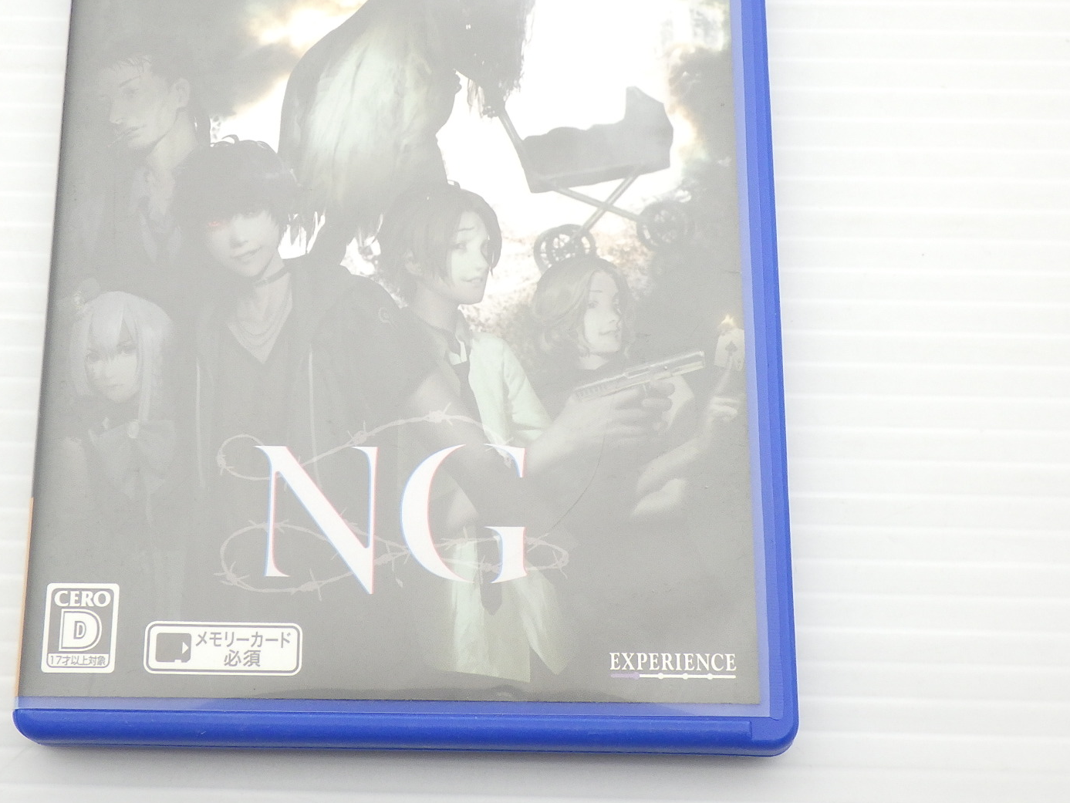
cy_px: 332
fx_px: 1917
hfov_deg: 31.1
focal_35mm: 62
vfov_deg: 23.6
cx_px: 423
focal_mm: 7.5
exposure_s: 1/125
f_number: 4.2
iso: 200
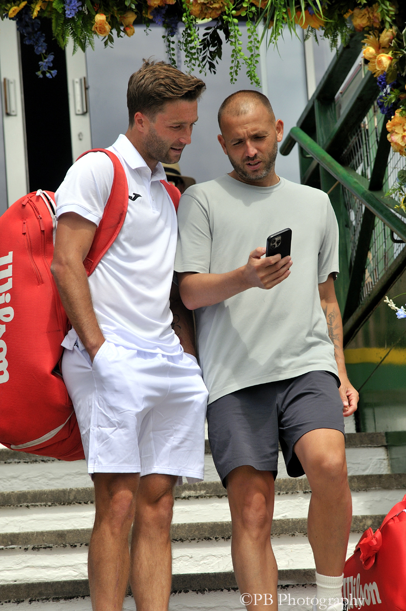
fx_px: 2849
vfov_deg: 12.2
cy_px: 306
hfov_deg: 8.2
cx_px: 203
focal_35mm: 168
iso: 200
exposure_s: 1/1000
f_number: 8
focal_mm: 112
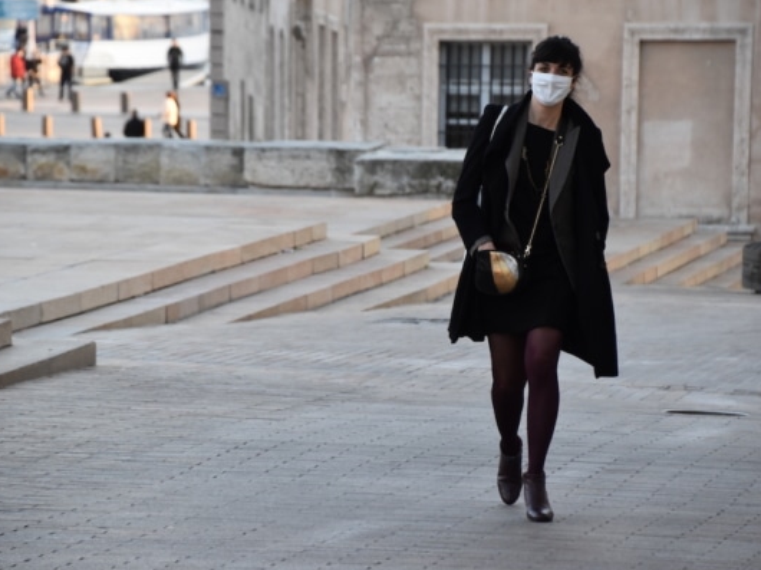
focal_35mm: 221
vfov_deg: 6.7
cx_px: 366
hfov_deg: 9.0
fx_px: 4846
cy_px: 284
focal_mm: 135
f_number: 6
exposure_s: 1/250
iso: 1250
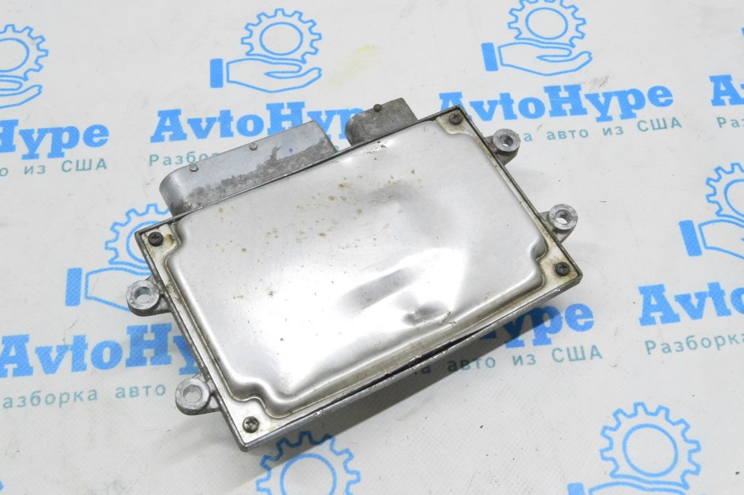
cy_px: 248
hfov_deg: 42.4
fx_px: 960
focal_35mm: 46
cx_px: 372
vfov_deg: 28.9
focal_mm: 31
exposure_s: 1/20
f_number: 20
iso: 6400
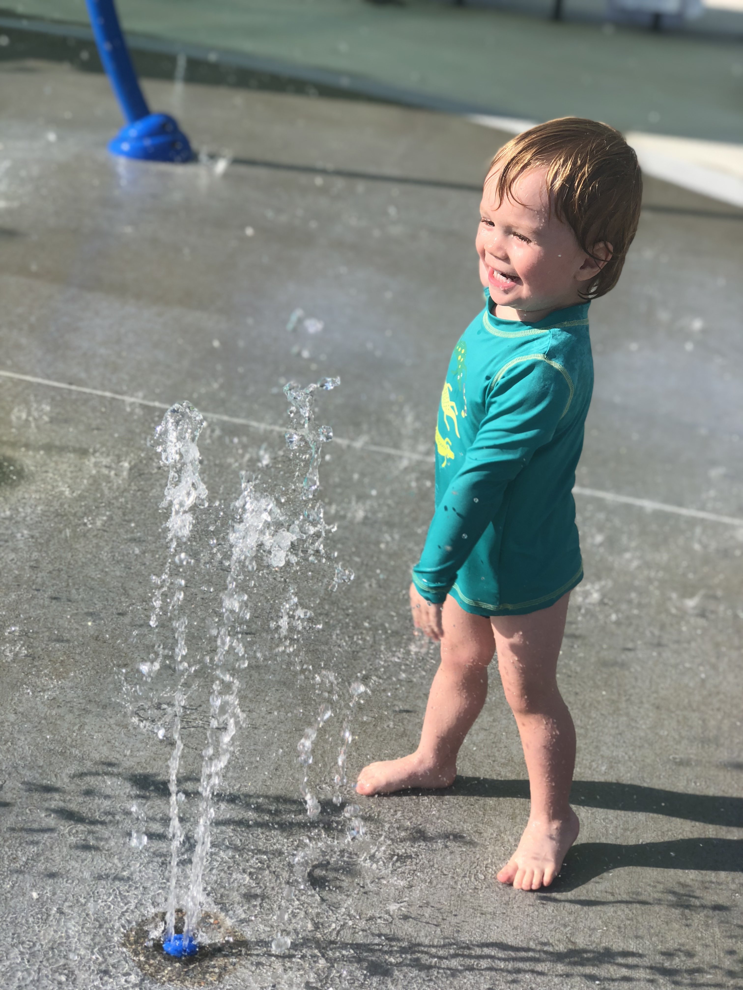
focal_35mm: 57
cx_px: 372
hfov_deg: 25.7
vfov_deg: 33.8
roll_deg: -9.9
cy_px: 495
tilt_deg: -24.5
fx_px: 1631
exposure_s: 1/695
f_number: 2.8
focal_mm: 6.6
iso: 20
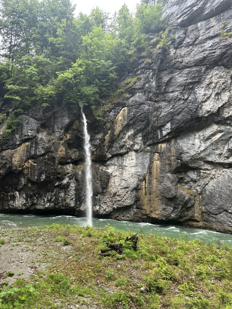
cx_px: 116
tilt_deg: +8.2
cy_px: 154
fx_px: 214
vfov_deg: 71.6
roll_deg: -0.4
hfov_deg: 56.8
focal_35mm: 24
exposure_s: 1/121
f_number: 1.78
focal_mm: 6.86
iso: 80
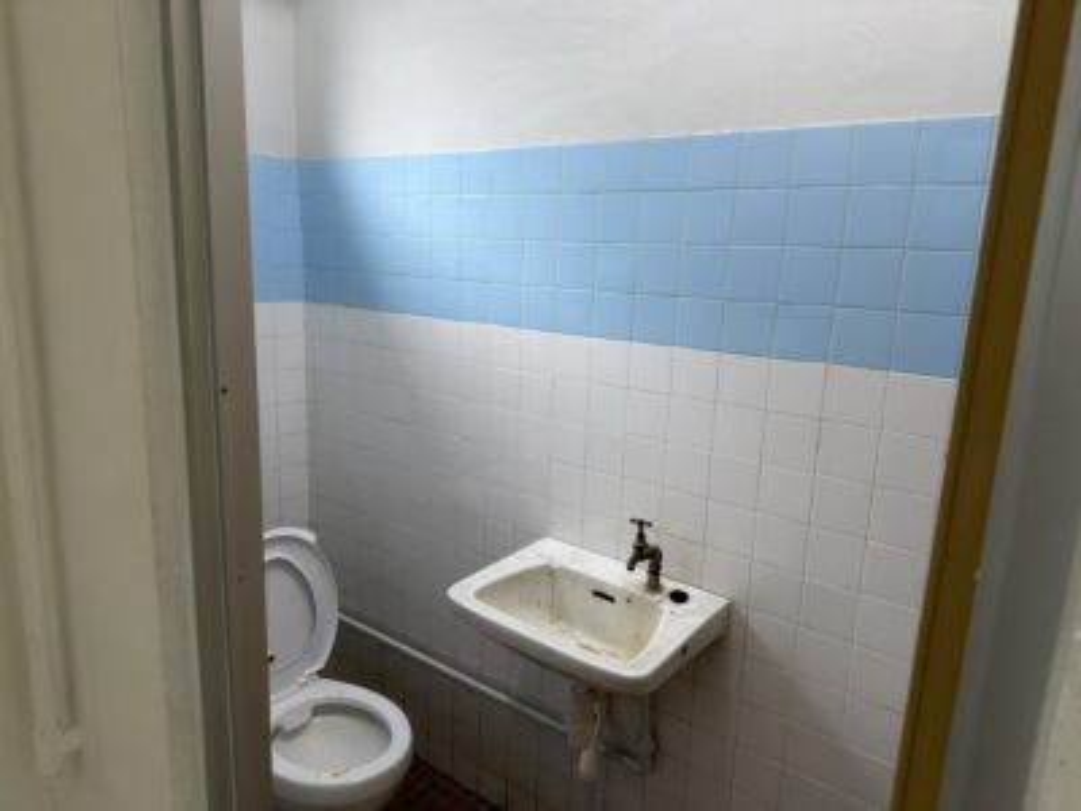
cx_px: 540
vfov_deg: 56.8
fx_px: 749
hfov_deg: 71.6
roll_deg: -1.1
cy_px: 406
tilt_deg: -11.8
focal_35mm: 24
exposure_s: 1/60
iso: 160
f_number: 1.78
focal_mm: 6.76
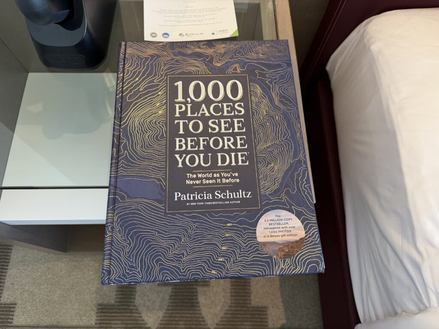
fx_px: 304
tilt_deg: -68.7
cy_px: 164
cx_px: 220
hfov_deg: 71.6
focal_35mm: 24
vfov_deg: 56.8
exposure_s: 1/120
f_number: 1.78
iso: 160
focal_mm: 6.76
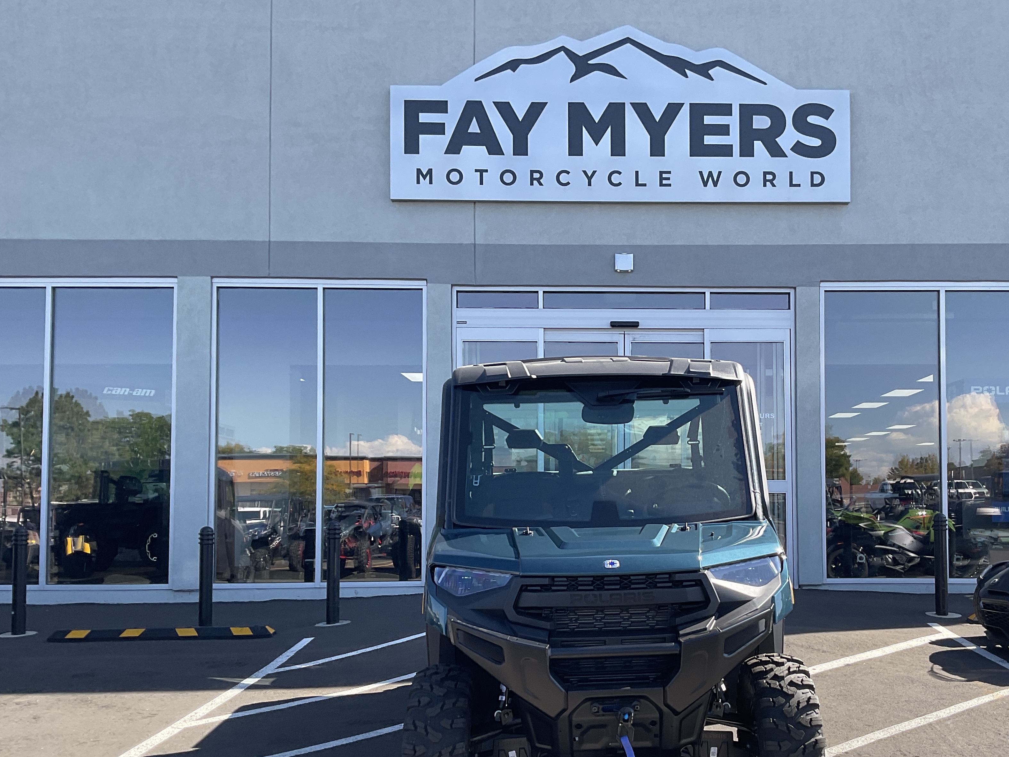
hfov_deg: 49.6
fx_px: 1078
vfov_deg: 38.5
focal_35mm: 37
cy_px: 461
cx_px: 634
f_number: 1.8
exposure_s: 1/450
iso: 16
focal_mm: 3
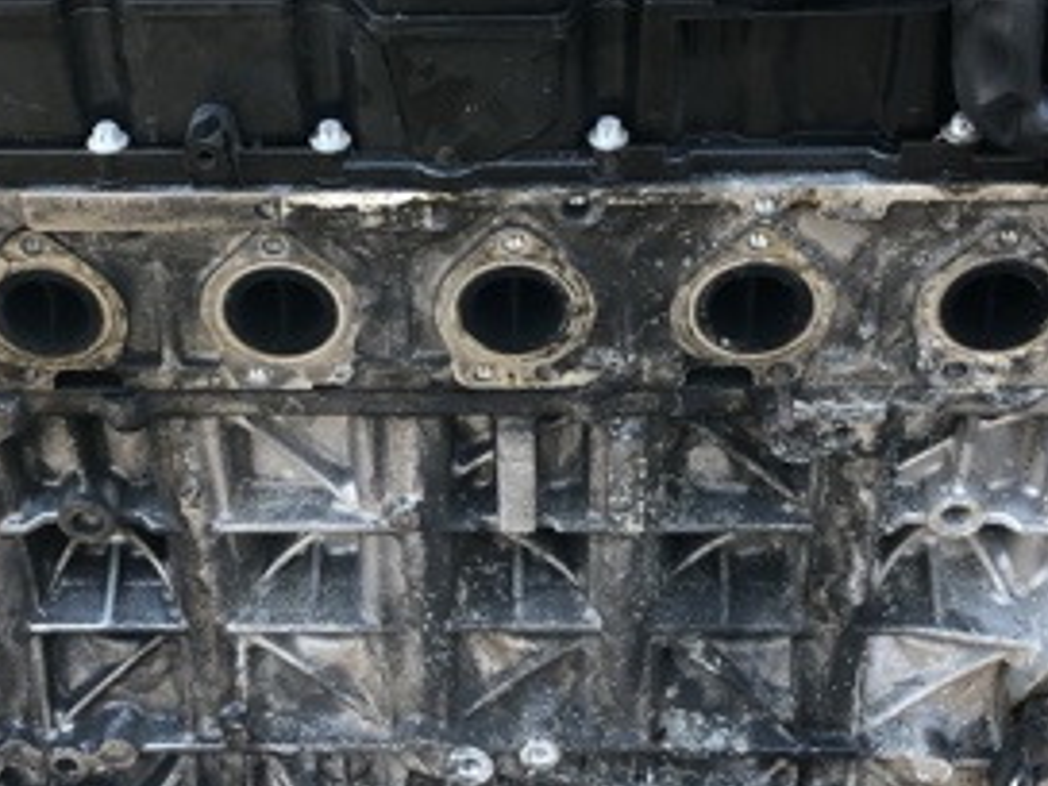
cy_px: 362
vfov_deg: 22.2
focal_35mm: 66
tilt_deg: -36.3
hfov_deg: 29.3
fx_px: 1998
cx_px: 439
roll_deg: +2.4
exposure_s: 1/40
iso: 25
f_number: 1.8
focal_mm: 4
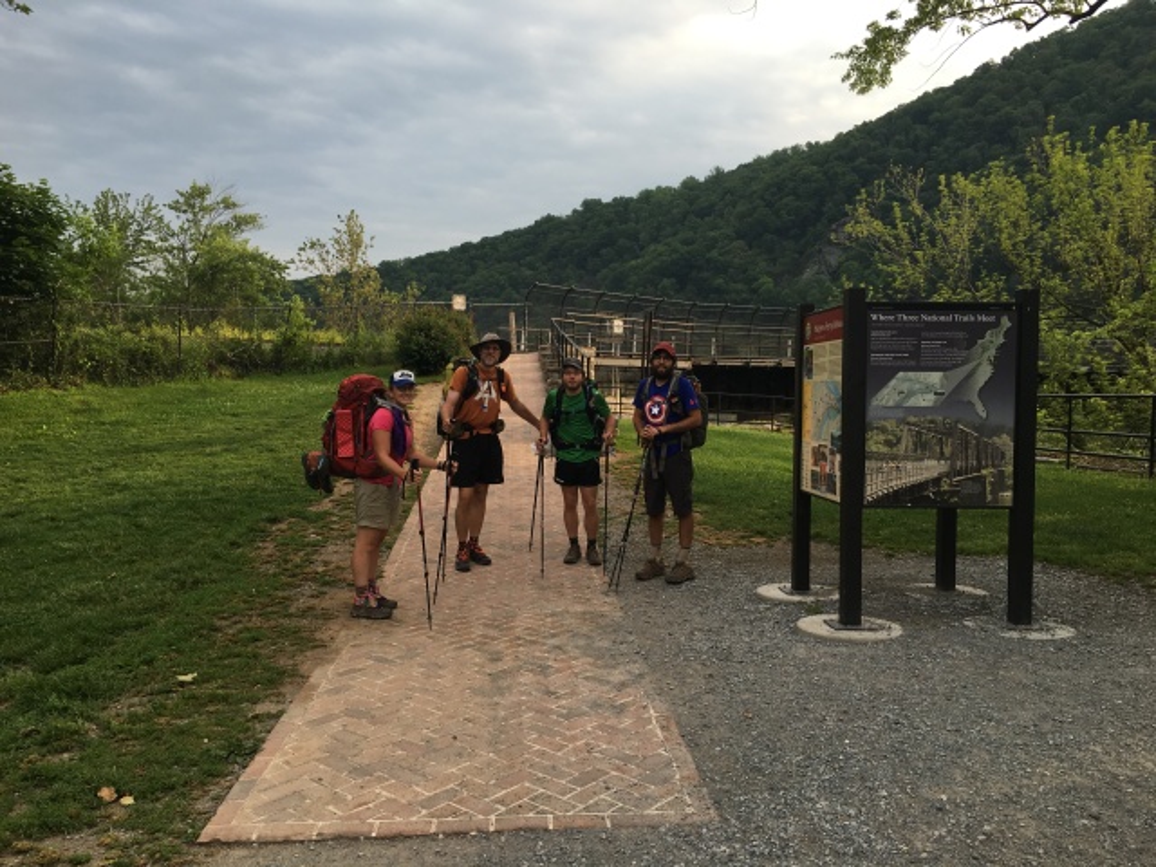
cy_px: 434
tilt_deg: -2.7
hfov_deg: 61.7
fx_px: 968
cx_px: 578
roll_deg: +0.0
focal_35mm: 29
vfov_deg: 48.2
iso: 25
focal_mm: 4.15
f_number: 2.2
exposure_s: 1/345
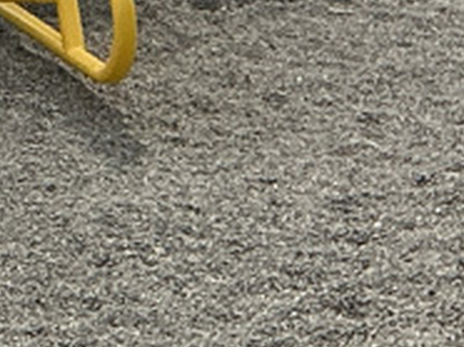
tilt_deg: -0.8
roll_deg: -0.2
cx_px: -641
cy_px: -522
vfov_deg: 6.9
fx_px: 2677
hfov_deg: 9.0
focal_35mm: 200
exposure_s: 1/4405
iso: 25
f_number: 1.8
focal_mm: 3
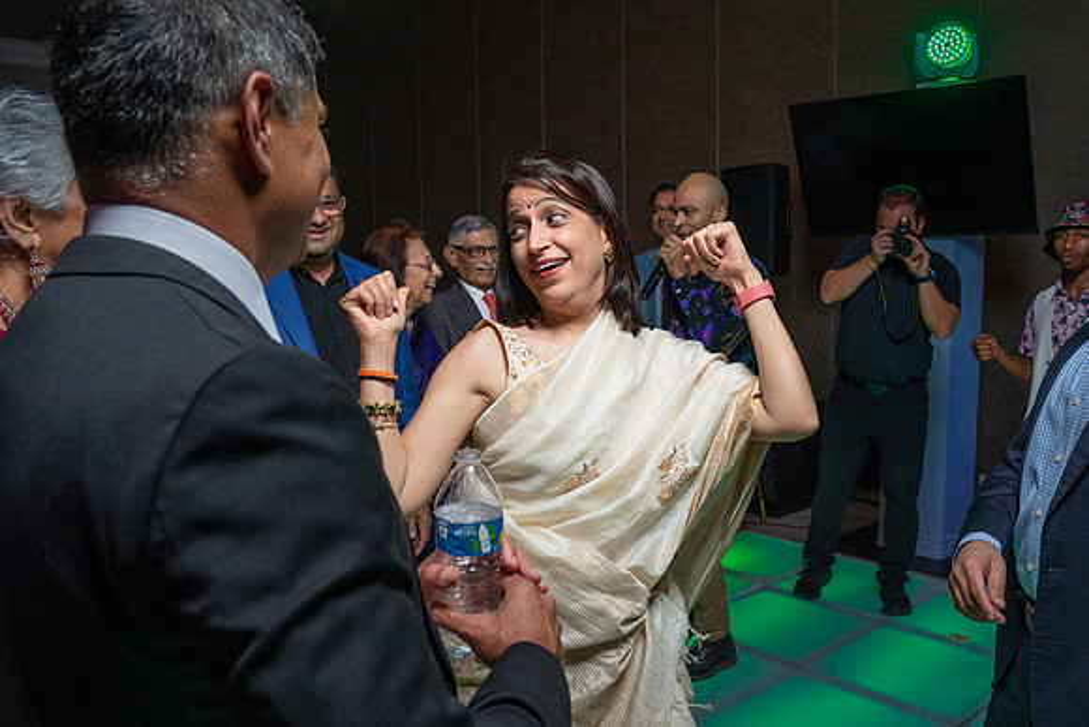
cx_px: 603
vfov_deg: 41.6
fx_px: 955
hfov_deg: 59.2
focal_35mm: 32
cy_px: 376
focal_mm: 28
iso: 2000
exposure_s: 1/200
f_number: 5.6
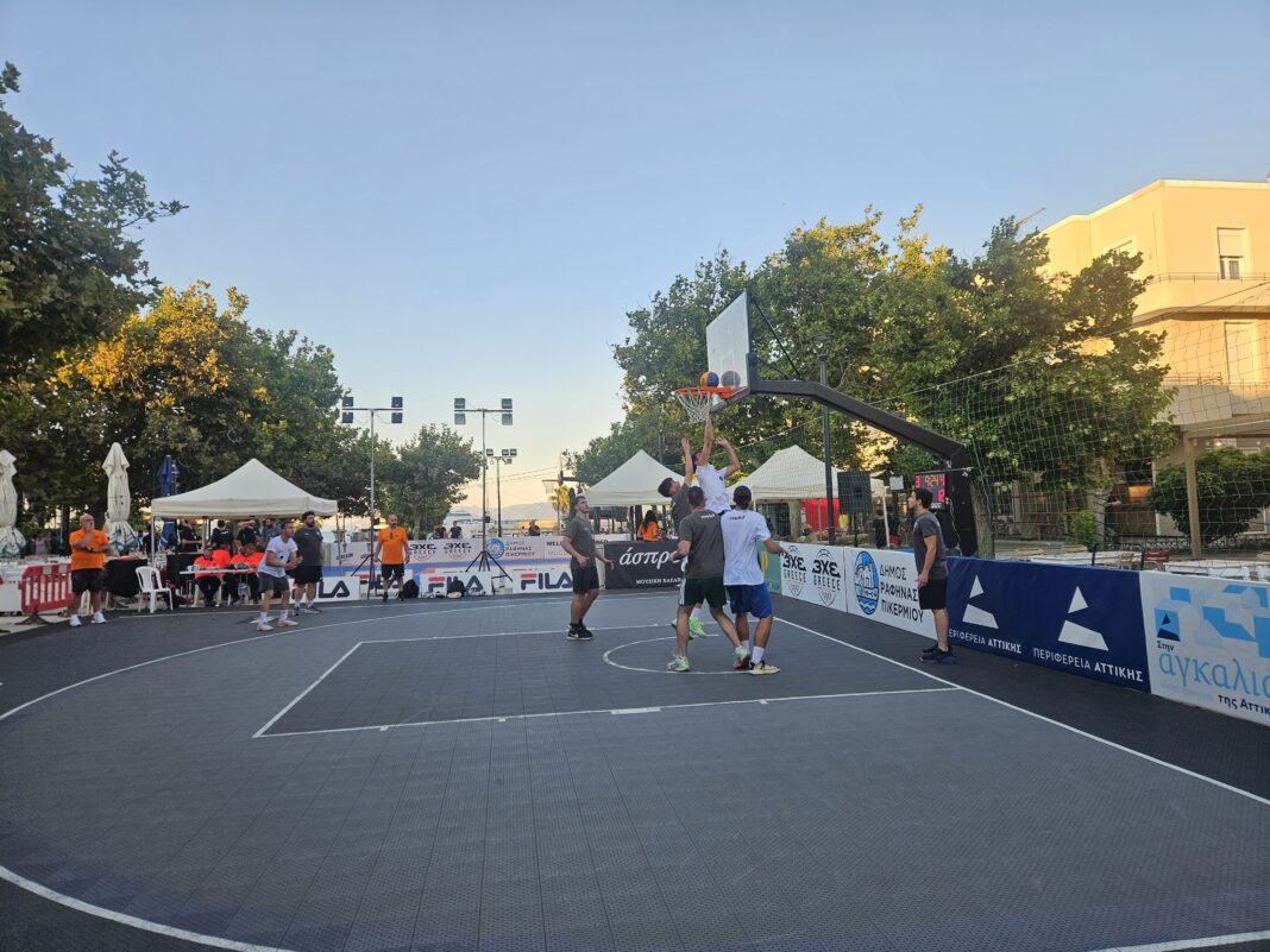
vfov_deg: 58.9
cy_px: 476
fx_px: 844
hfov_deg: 73.9
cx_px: 635
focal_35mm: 23
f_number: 1.8
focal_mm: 5.4
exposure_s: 1/324
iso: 25
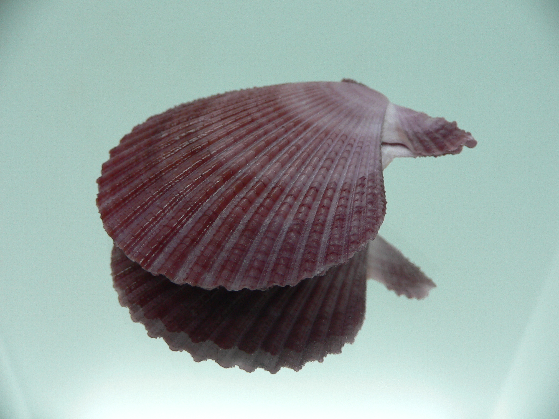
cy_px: 210
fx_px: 565
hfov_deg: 52.6
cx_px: 280
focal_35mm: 35
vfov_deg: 40.7
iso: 100
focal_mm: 4.6
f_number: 2.8
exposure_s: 1/60
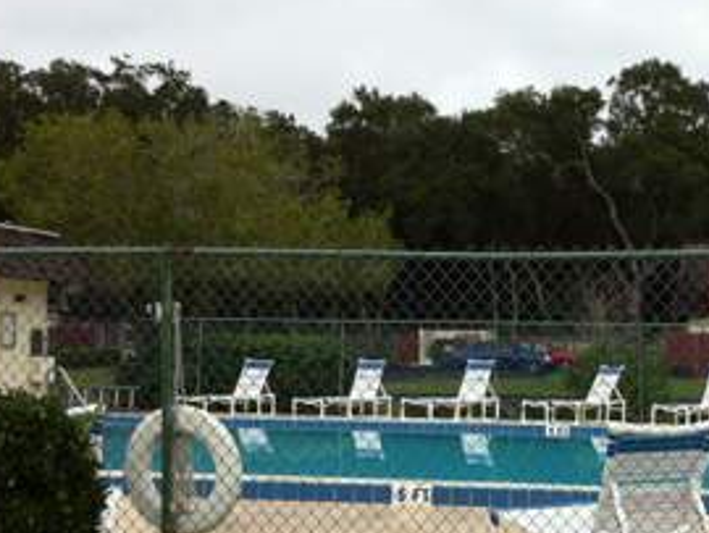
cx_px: 551
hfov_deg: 30.5
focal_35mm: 62
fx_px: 1271
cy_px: 352
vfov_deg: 23.6
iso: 80
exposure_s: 1/565
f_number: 2.8
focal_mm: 3.85
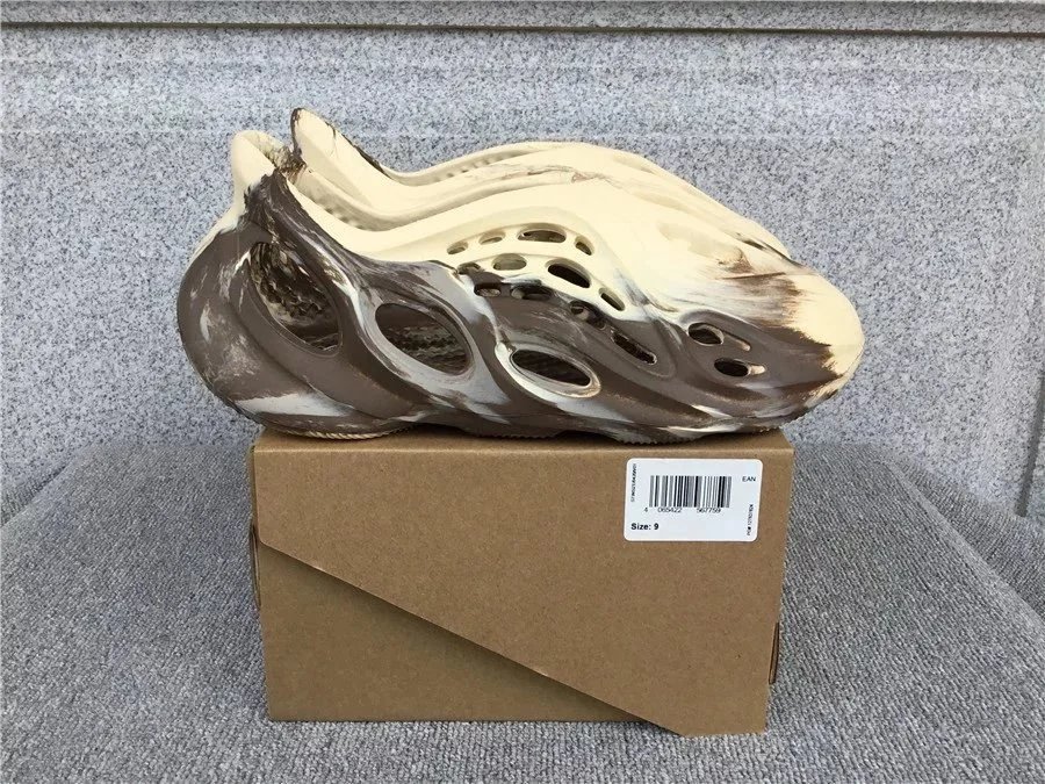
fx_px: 936
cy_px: 392
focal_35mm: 31
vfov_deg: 45.4
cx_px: 522
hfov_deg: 58.4
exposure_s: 1/429
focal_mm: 3.3
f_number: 2.4
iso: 25
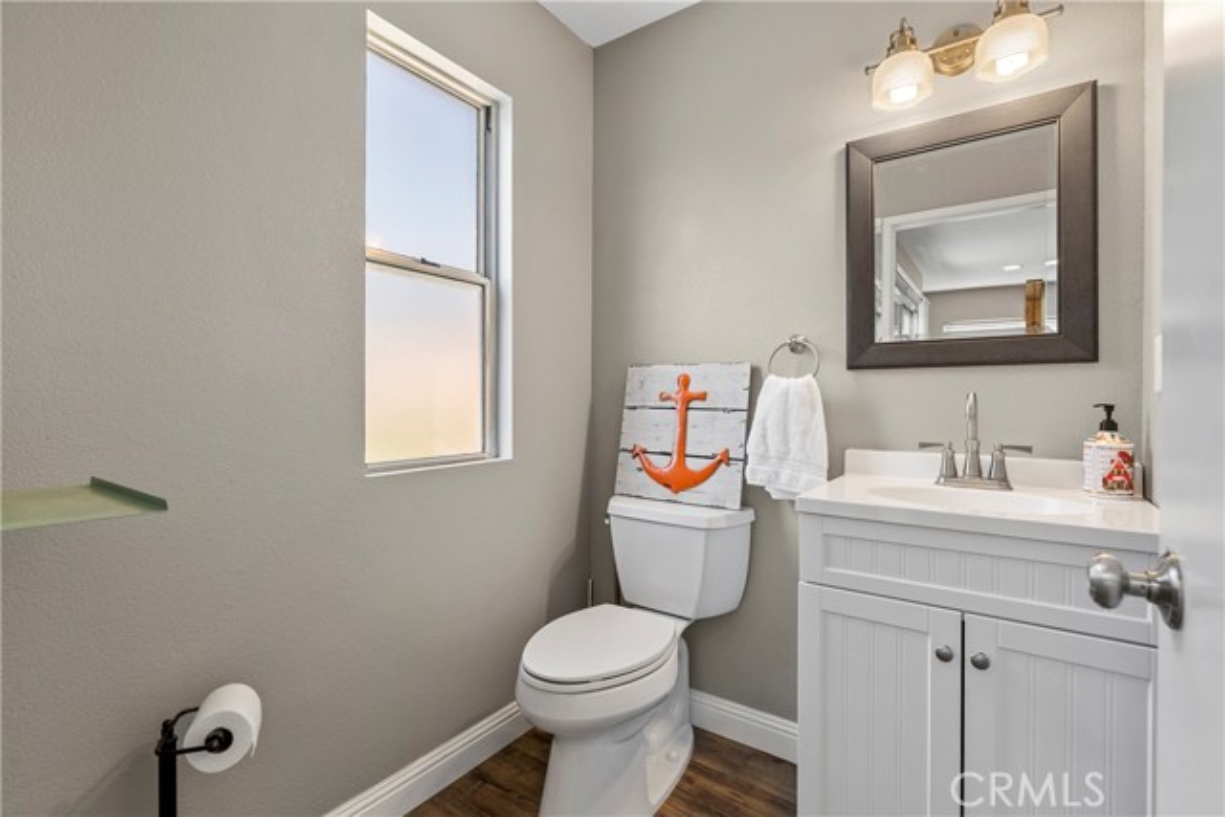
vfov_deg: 73.8
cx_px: 612
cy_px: 408
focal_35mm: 16
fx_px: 545
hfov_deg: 96.7
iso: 250
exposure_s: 1/13
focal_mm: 16
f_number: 6.3
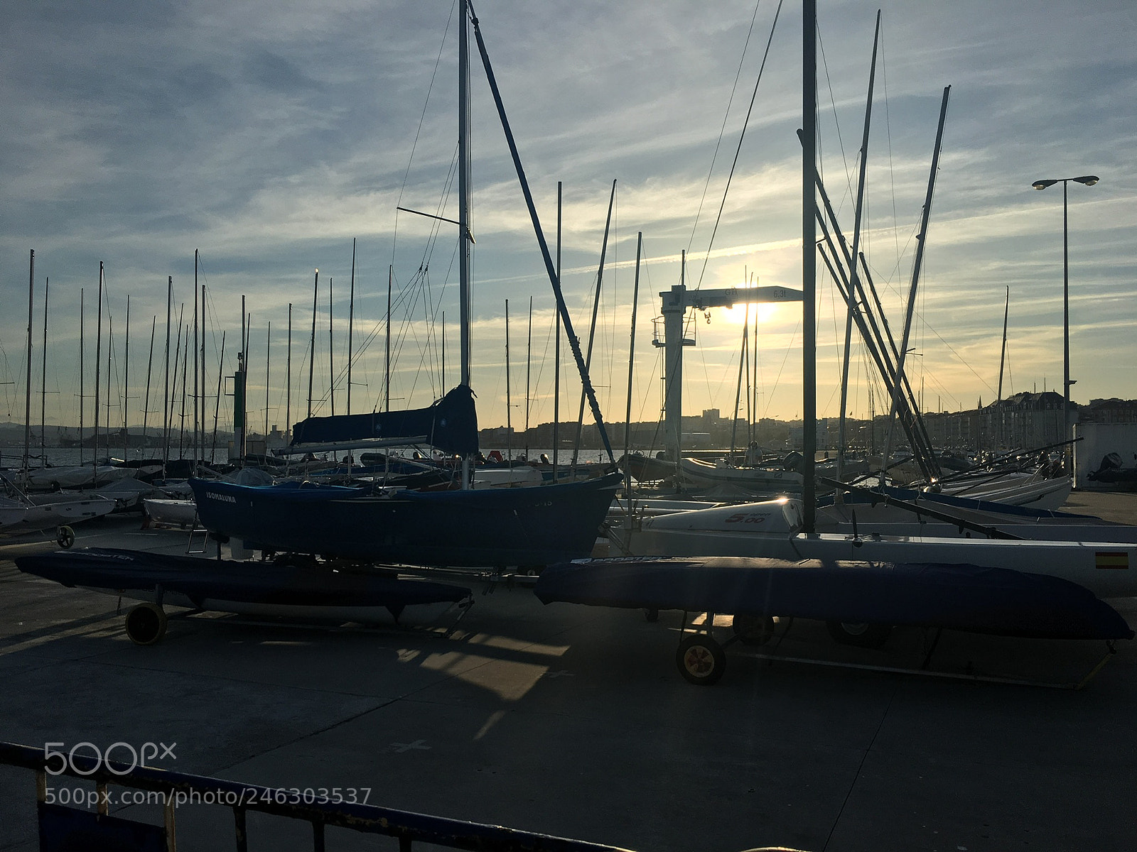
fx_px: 953
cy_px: 426
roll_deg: -0.3
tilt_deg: +2.2
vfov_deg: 48.2
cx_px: 568
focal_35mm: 29
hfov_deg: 61.7
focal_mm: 4.15
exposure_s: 1/4525
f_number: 2.2
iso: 25
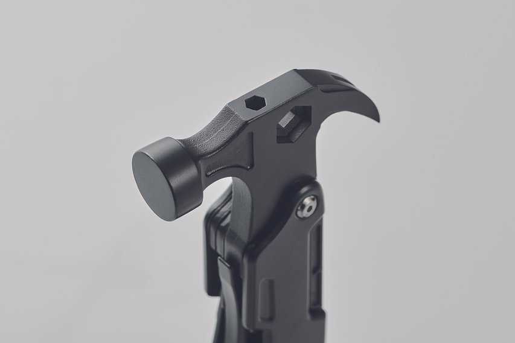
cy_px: 130
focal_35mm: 133
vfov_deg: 10.3
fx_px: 1902
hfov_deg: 15.4
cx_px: 225
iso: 80
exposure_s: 1/125
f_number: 14
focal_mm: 105
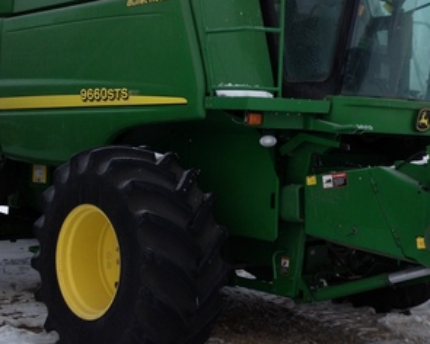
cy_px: 133
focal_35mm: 63
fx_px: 802
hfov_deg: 30.0
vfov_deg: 24.2
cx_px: 236
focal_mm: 4.28
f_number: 2.4
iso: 50
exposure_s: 1/805
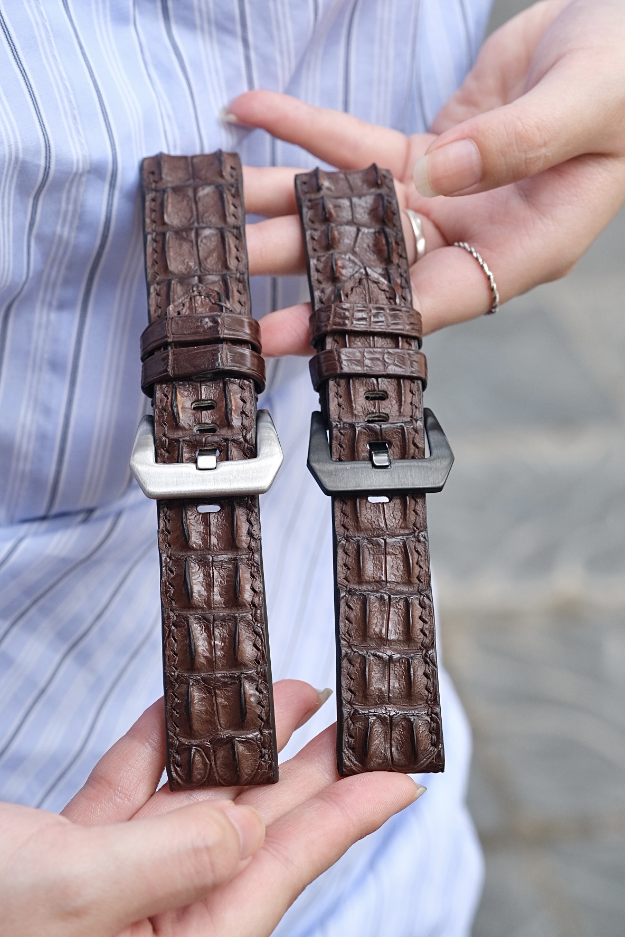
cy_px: 468
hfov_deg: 15.2
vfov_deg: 22.6
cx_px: 312
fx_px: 2344
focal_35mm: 90
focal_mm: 60
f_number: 7.1
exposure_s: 1/100
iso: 640
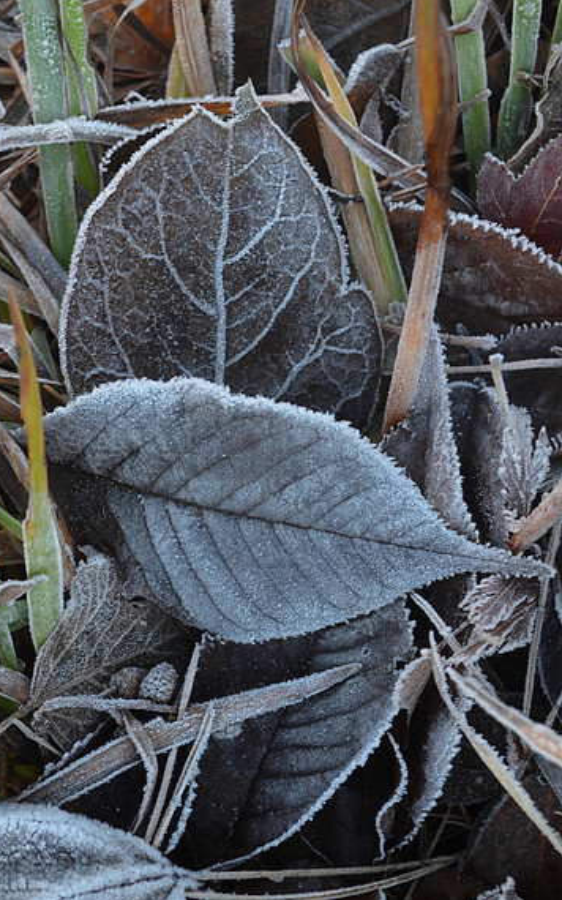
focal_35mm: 59
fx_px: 1447
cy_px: 445
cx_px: 260
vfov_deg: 34.6
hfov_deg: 22.0
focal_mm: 38
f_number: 7.1
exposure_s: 1/60
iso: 400
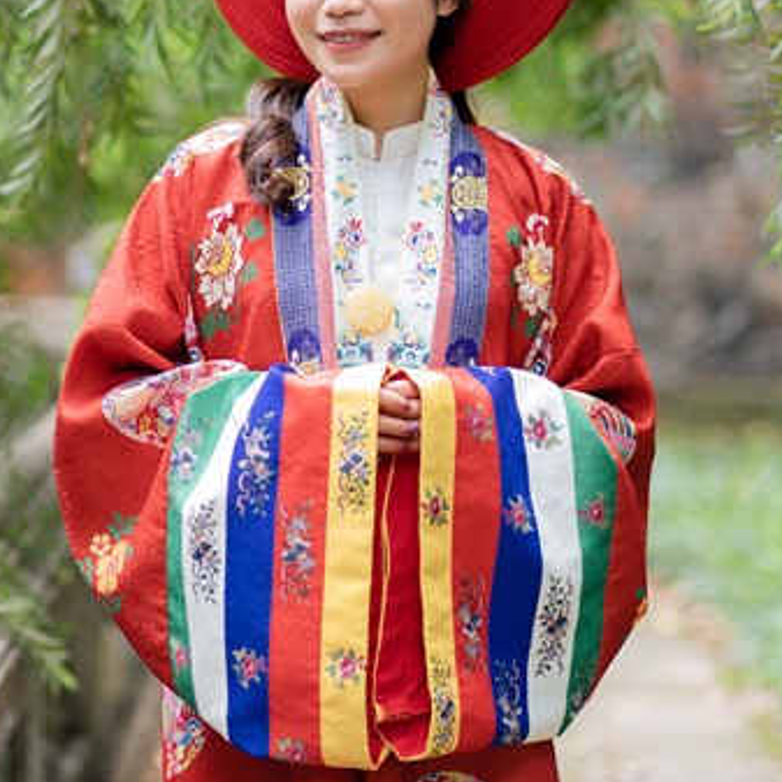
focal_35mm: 179
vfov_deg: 9.8
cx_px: 246
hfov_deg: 9.8
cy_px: 309
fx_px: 4575
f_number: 2
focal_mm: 85
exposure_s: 1/500
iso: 200
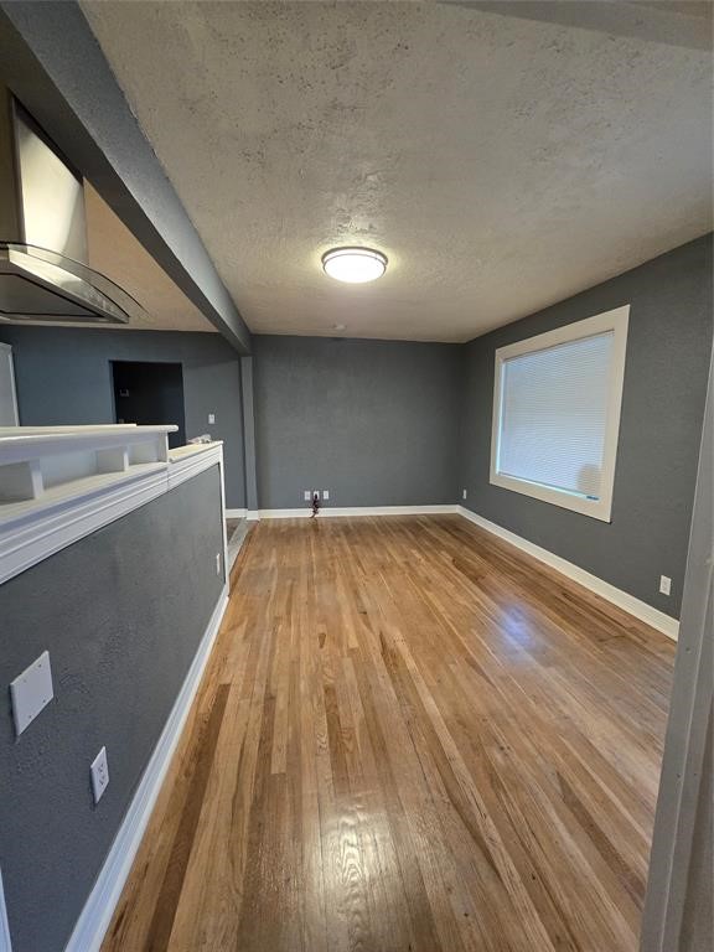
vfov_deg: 106.2
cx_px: 357
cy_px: 476
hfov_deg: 89.9
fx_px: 358
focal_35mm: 13
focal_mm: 2.2
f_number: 2.2
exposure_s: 1/60
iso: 500
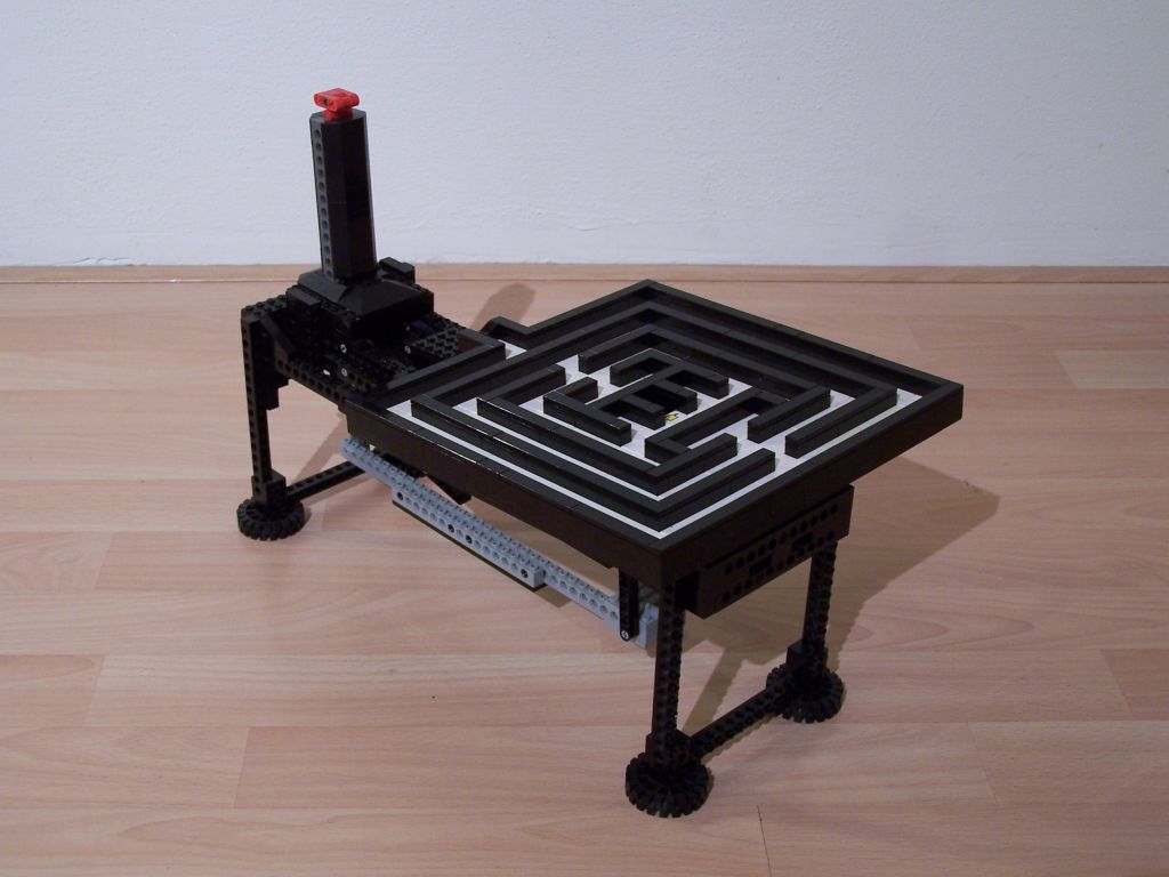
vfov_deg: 28.6
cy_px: 438
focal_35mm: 51
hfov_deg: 37.5
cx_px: 584
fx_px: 1722
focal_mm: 8.5
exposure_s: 1/2
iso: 80
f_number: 3
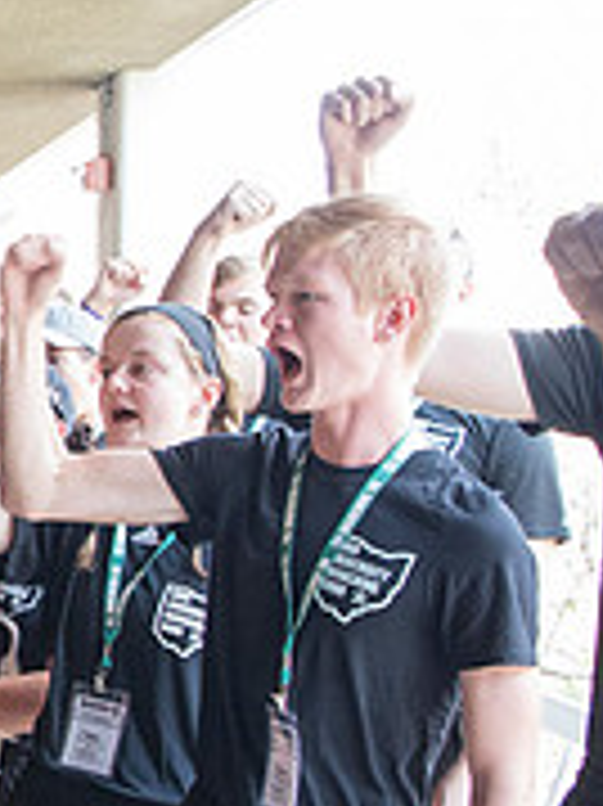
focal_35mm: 81
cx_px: -482
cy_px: 385
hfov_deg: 15.6
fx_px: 1884
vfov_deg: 24.1
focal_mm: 26
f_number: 5
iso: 2500
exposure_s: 1/250
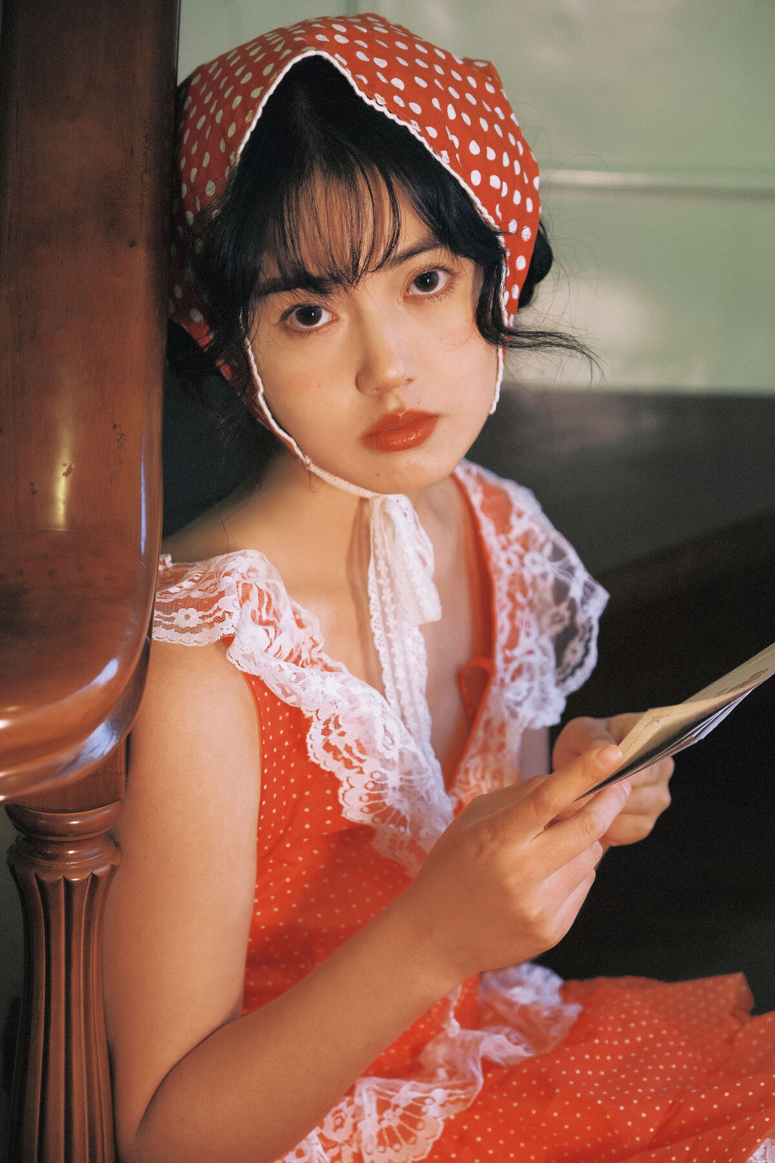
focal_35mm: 83
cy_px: 582
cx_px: 388
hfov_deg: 16.5
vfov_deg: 24.5
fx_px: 2680
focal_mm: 55
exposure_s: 1/30
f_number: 2.8
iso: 160
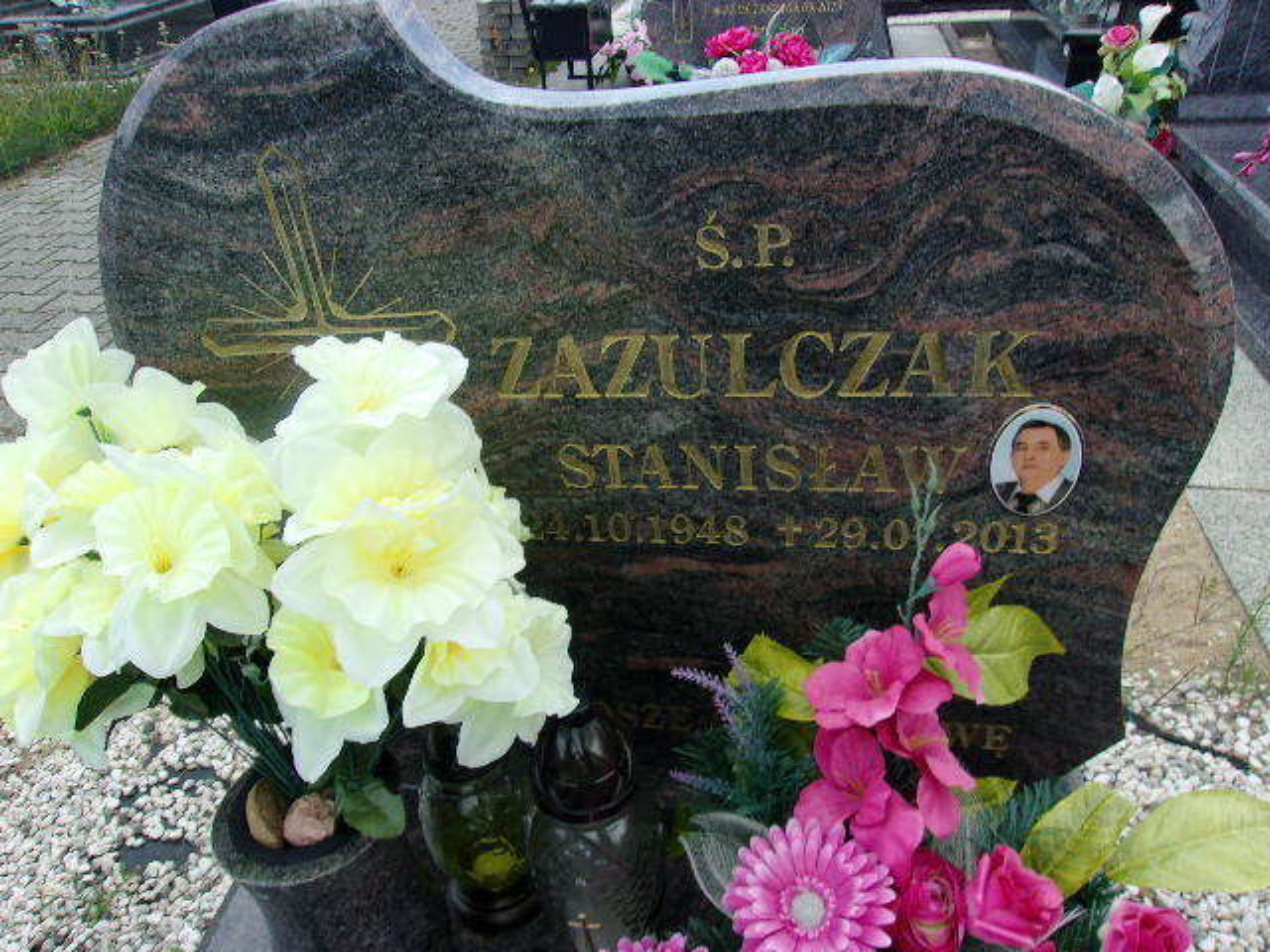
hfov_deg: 65.3
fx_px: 991
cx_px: 635
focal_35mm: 27
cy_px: 476
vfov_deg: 51.4
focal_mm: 4.9
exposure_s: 1/40
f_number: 10.4
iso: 80
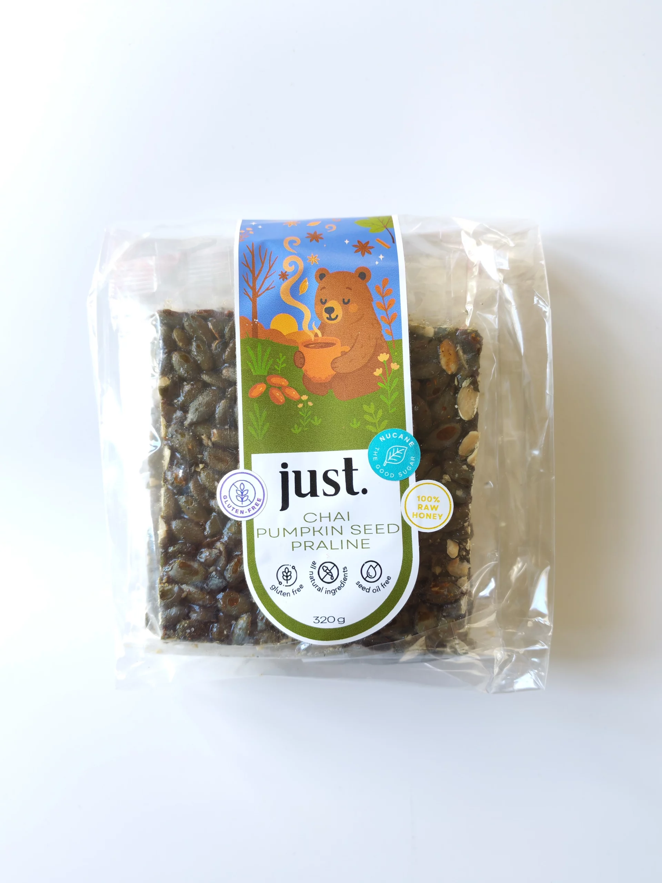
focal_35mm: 27
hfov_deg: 51.4
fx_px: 688
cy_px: 442
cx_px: 331
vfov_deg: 65.3
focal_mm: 6.12
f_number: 1.9
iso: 640
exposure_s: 1/100
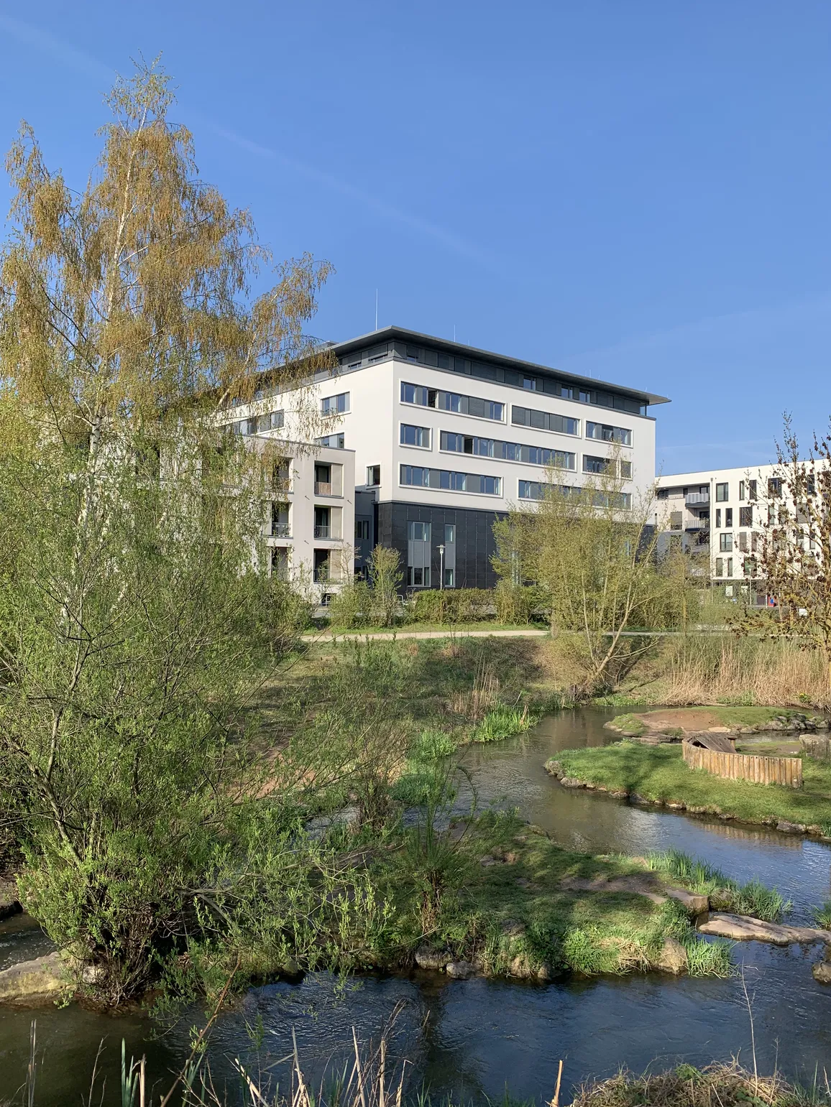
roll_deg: -0.9
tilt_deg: +2.5
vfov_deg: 65.3
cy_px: 573
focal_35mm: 27
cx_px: 420
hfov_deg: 51.4
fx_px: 864
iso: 25
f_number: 1.8
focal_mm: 4.25
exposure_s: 1/1536
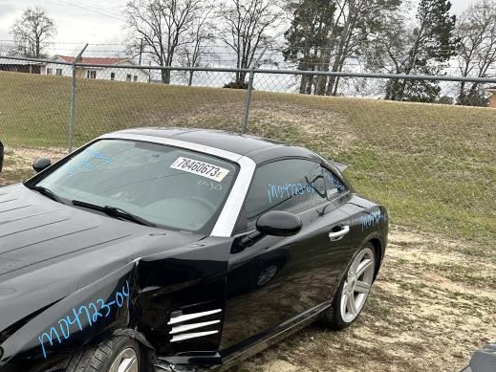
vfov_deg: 37.8
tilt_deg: -18.6
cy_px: 274
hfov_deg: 48.1
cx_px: 119
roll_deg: -4.6
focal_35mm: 37
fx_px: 530
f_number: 1.78
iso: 80
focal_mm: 6.86
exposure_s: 1/587
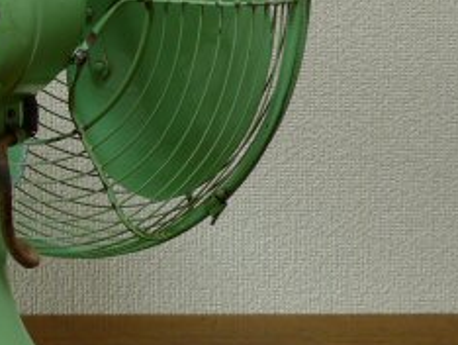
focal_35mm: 123
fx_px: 1629
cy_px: 114
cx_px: 69
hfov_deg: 15.9
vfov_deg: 12.1
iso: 100
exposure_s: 1/30
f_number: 2.6
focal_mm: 10.2
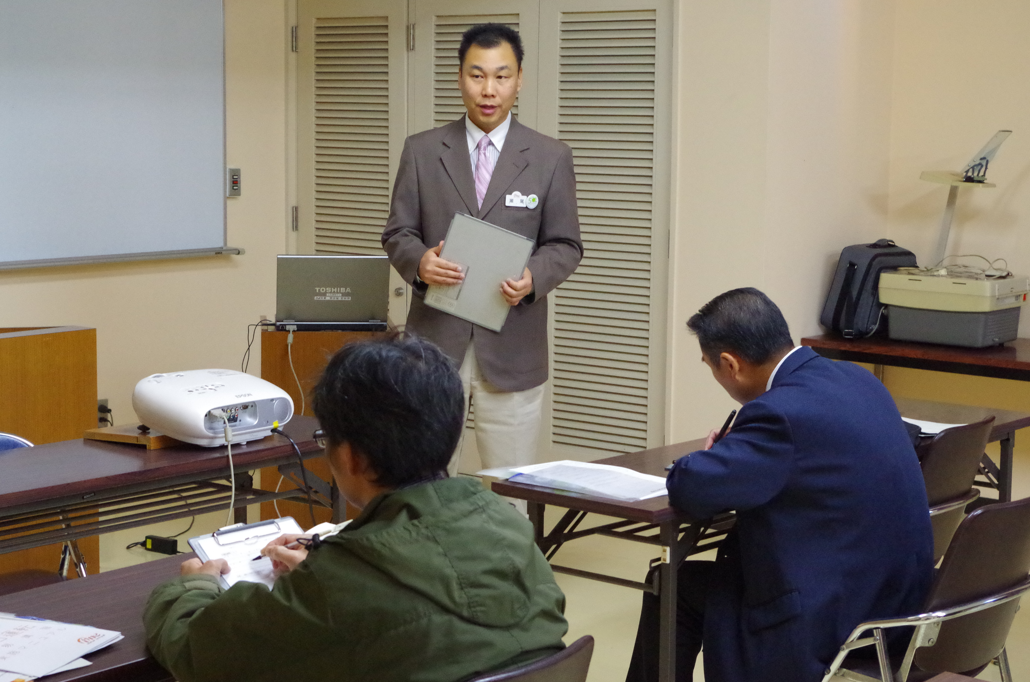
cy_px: 330
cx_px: 489
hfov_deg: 31.5
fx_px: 1827
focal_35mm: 64
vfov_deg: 21.1
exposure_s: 1/80
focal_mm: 40
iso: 6400
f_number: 7.1
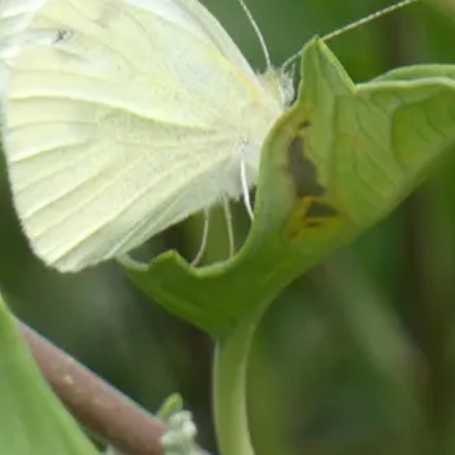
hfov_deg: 1.6
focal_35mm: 1082
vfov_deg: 1.6
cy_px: 94
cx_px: 246
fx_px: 16090
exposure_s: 1/100
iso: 125
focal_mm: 98.3
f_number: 5.6
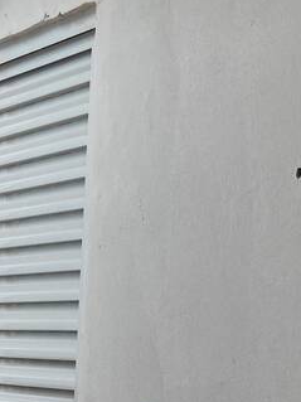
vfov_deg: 20.9
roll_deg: -2.5
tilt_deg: -6.1
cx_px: 106
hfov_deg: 16.7
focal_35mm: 88
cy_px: 473
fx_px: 1021
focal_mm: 4.25
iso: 32
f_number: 1.8
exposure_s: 1/693
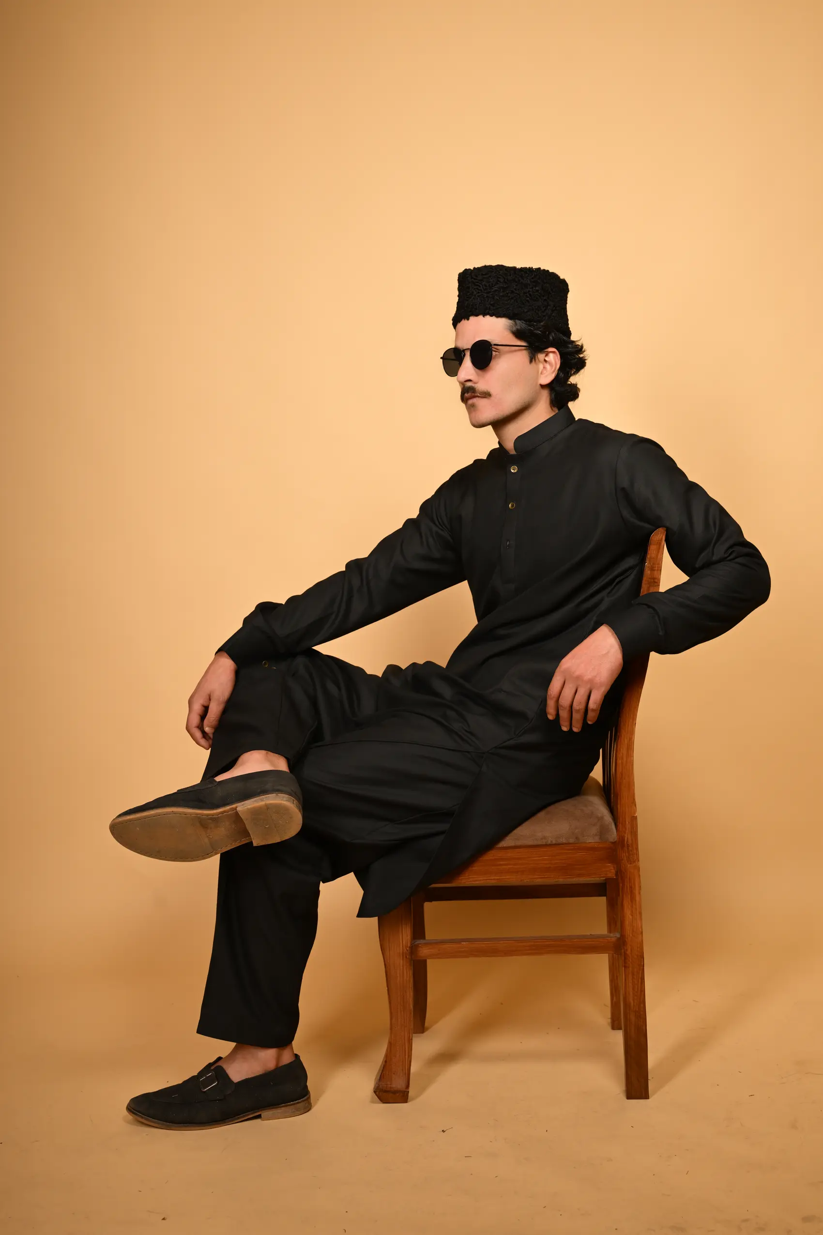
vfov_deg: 43.6
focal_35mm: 45
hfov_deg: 29.9
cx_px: 412
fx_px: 1543
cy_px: 618
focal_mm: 45
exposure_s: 1/200
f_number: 6.3
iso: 160
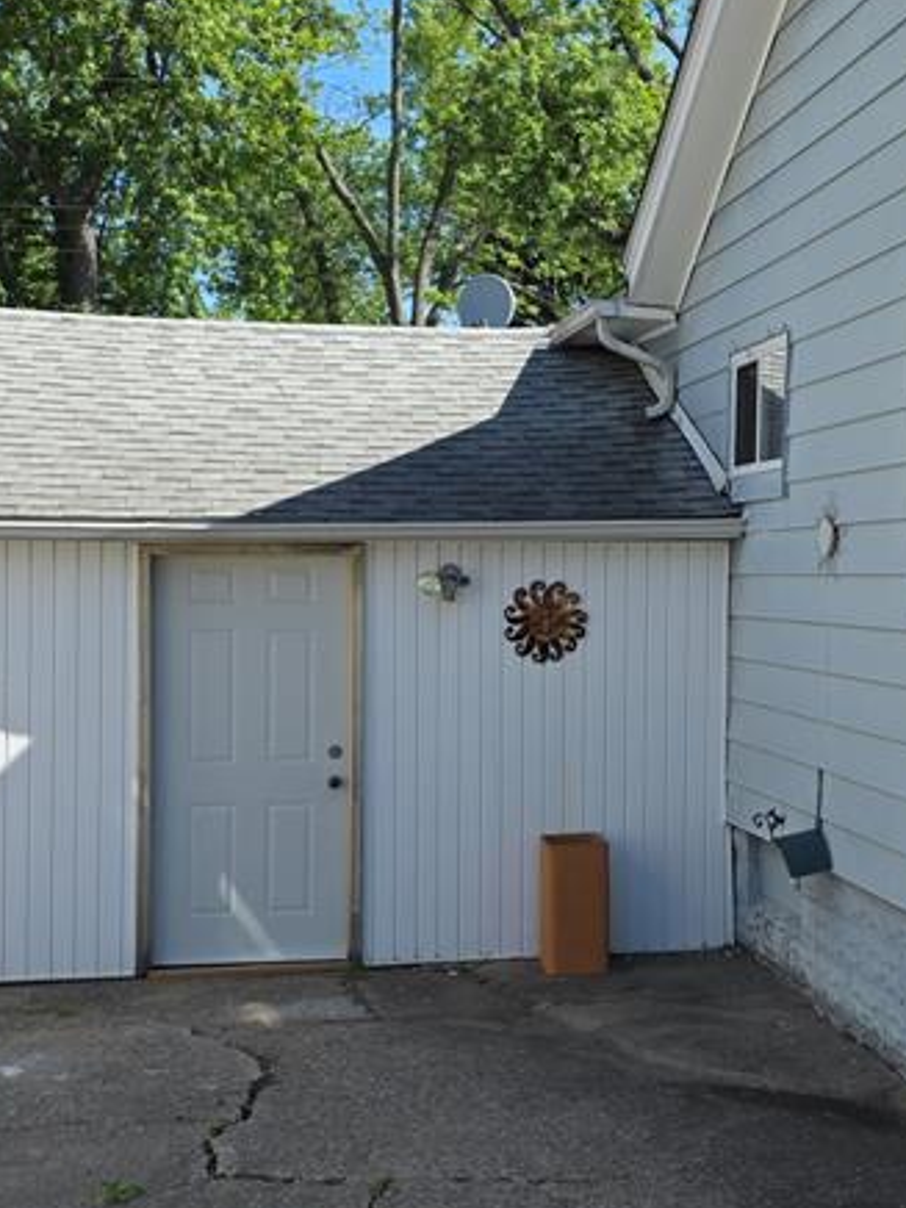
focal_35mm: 54
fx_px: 1884
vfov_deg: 35.5
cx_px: 590
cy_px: 629
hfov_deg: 26.9
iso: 80
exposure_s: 1/3229
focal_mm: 6.3
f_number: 1.7
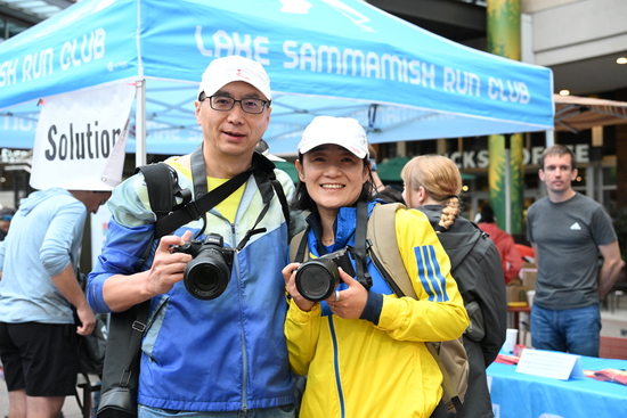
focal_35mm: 48
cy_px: 209
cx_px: 314
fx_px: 836
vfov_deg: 28.1
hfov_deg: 41.1
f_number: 4
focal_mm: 48
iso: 3200
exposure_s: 1/400
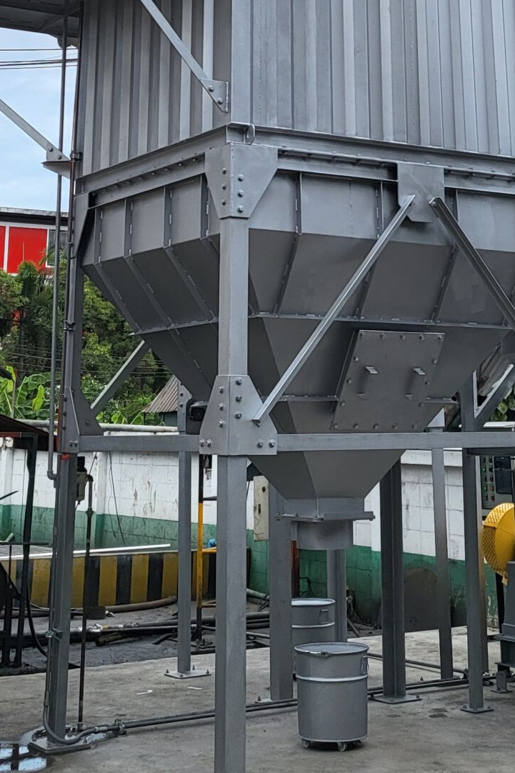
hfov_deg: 21.2
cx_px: 301
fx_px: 1374
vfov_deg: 29.3
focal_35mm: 64
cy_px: -4
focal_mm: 4.25
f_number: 1.8
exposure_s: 1/5584
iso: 50
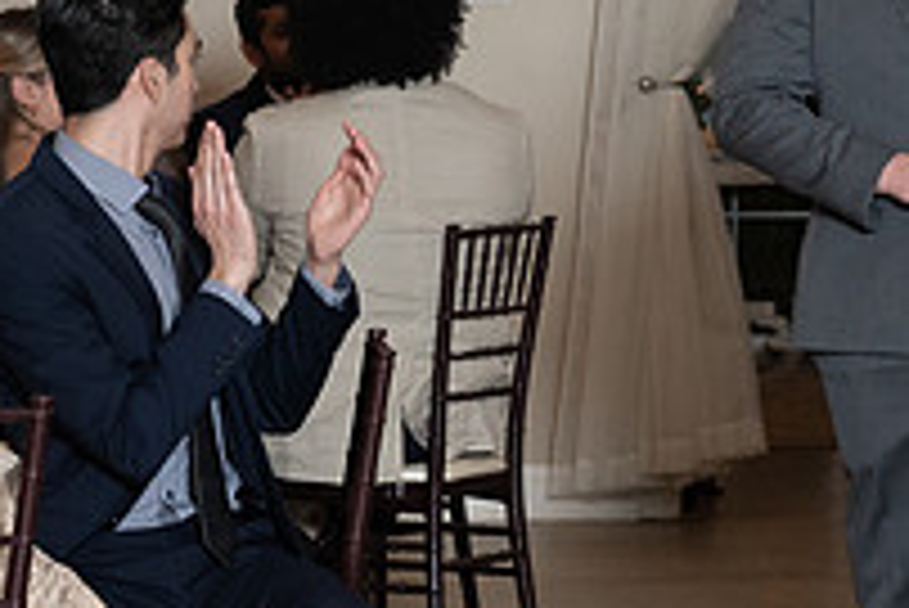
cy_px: 236
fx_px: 5786
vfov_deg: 6.0
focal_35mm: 229
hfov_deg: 8.9
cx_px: 1054
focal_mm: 70
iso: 2000
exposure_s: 1/200
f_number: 5.6
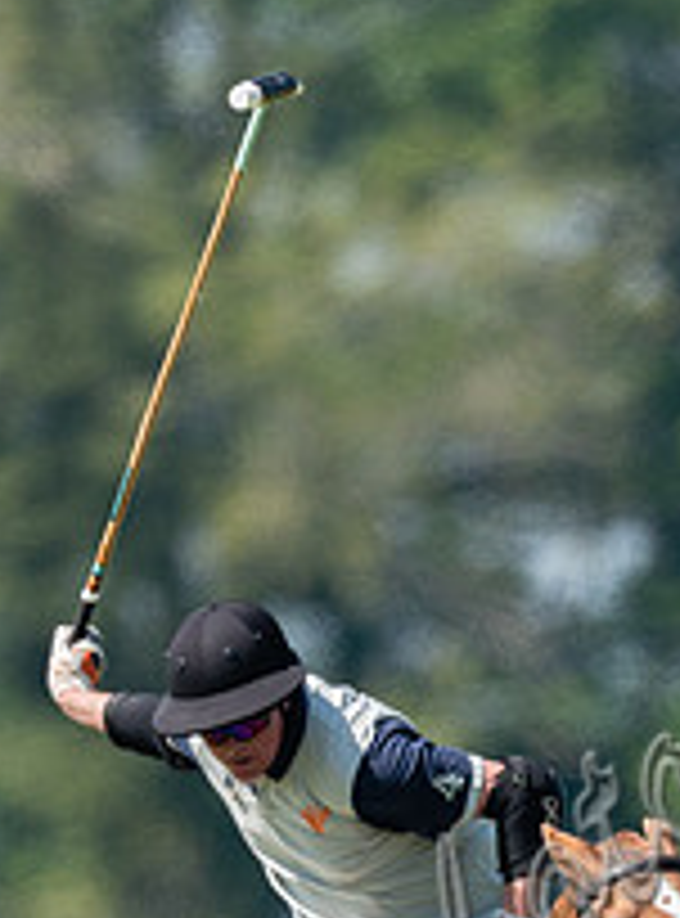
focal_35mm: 2295
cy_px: 1380
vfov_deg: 0.9
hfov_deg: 0.6
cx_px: 406
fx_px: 60622
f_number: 4
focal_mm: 500
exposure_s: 1/2500
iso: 400
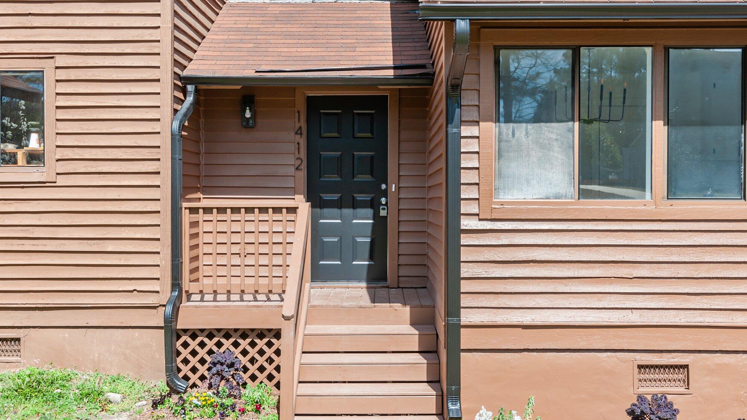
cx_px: 374
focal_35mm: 38
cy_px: 214
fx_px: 753
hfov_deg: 52.8
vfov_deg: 31.2
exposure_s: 1/320
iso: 400
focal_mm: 35
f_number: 9
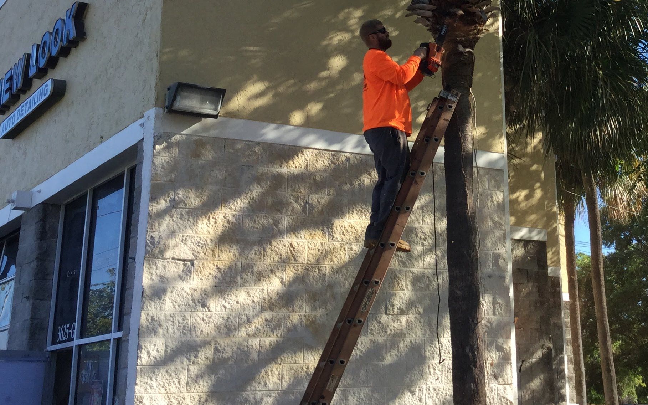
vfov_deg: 21.5
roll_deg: +1.1
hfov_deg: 34.0
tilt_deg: +15.9
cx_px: 462
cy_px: 37
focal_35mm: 59
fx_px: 1042
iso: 25
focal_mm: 3.3
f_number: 2.4
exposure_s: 1/445
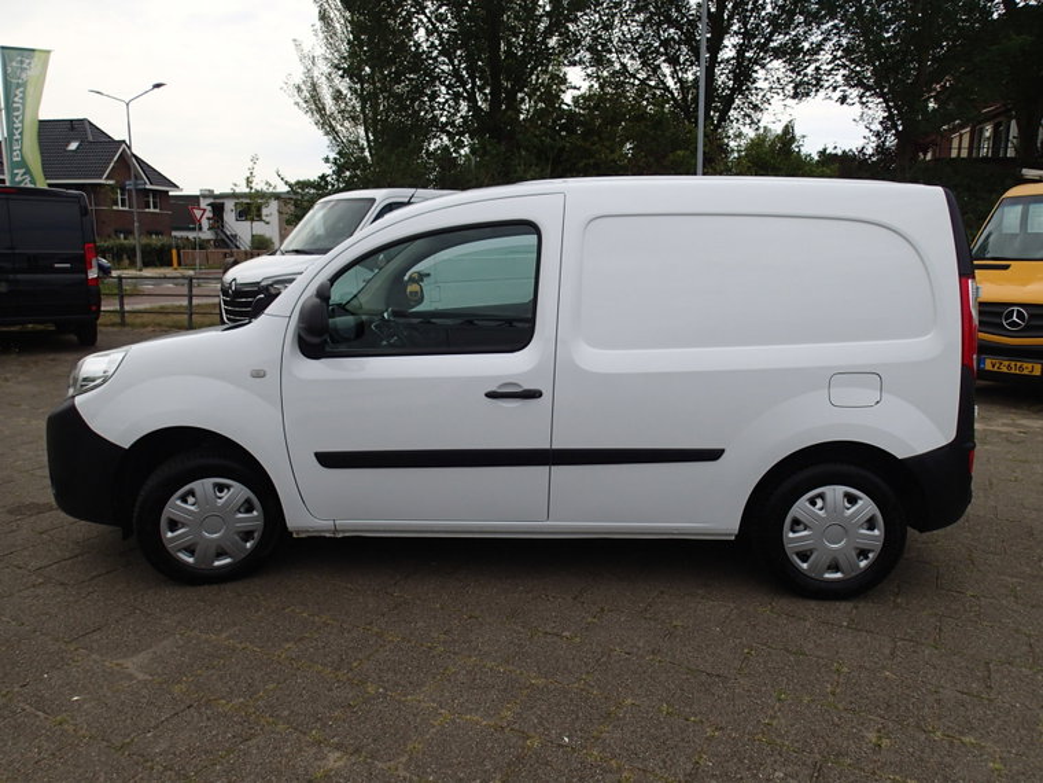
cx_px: 522
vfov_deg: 54.9
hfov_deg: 69.4
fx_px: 753
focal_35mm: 25
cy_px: 392
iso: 100
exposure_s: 1/200
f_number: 8
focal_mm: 4.5
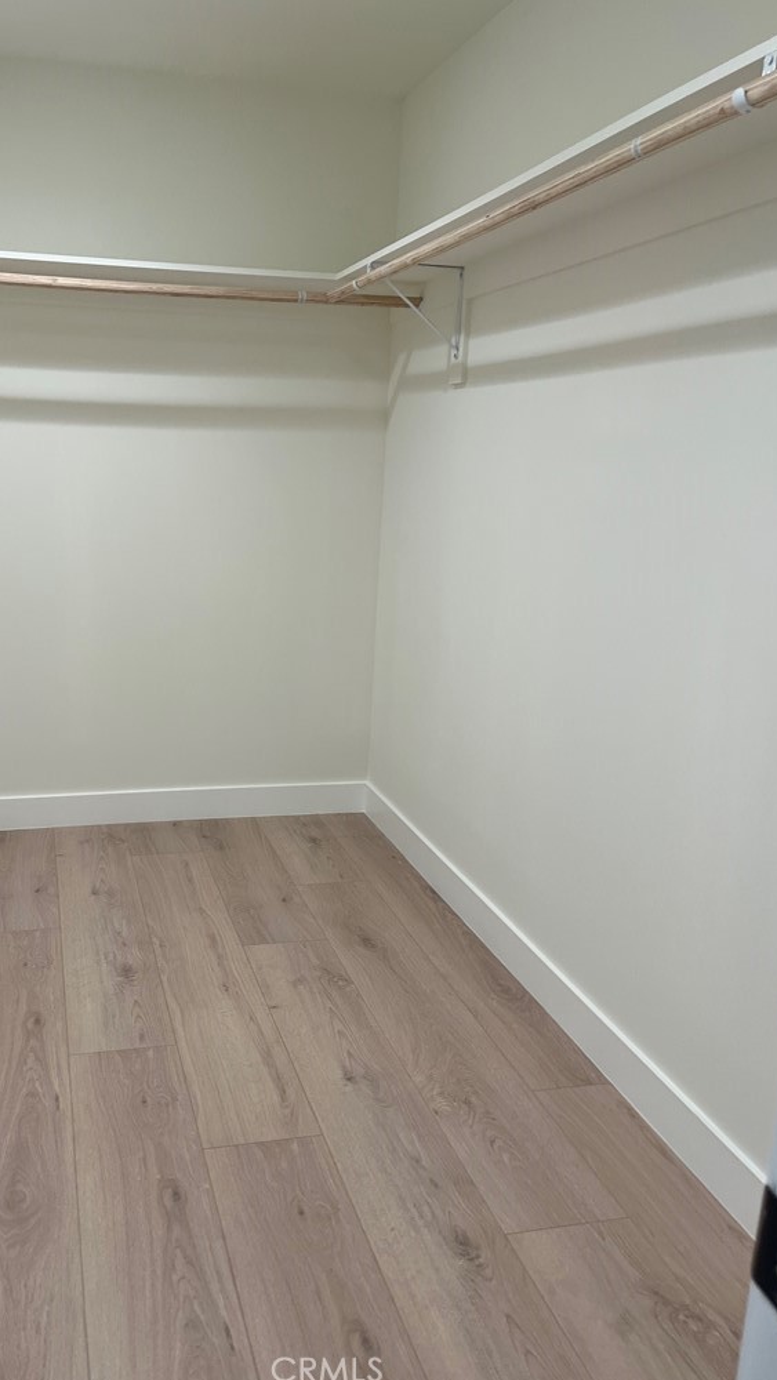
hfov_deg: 39.9
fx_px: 1061
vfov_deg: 66.1
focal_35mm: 29
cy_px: 683
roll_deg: -1.5
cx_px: 287
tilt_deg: -10.9
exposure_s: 1/120
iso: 64
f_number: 1.6
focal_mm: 5.1
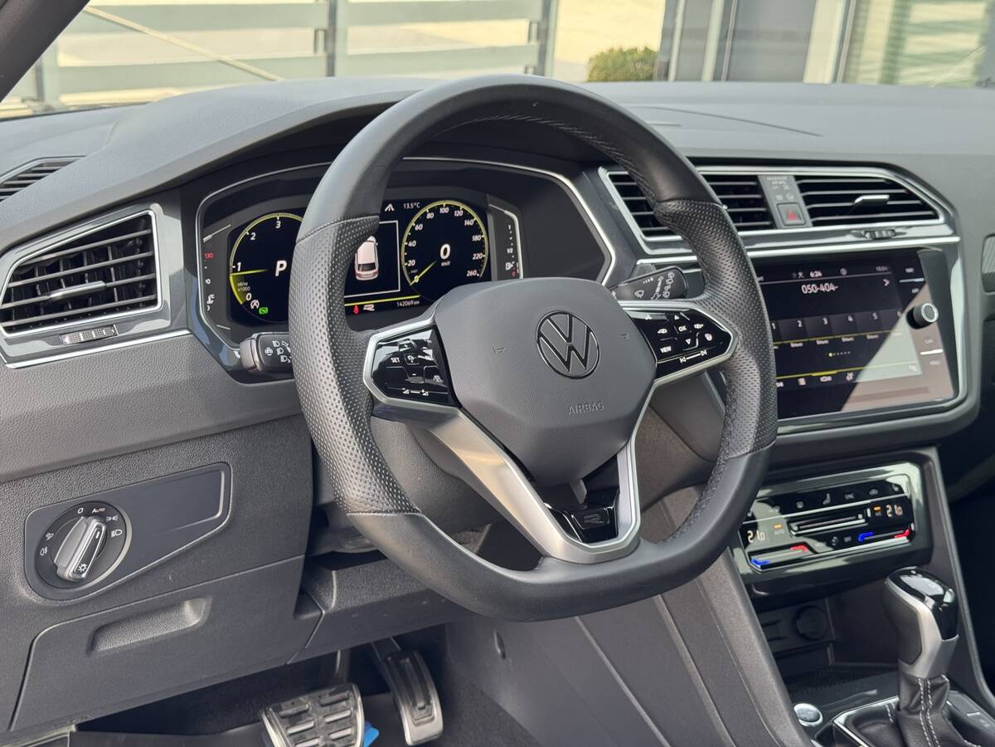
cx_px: 498
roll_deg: -4.1
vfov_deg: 30.3
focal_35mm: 48
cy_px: 374
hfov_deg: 39.7
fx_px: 1380
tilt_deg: -21.6
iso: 64
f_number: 1.78
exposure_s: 1/121
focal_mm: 6.76
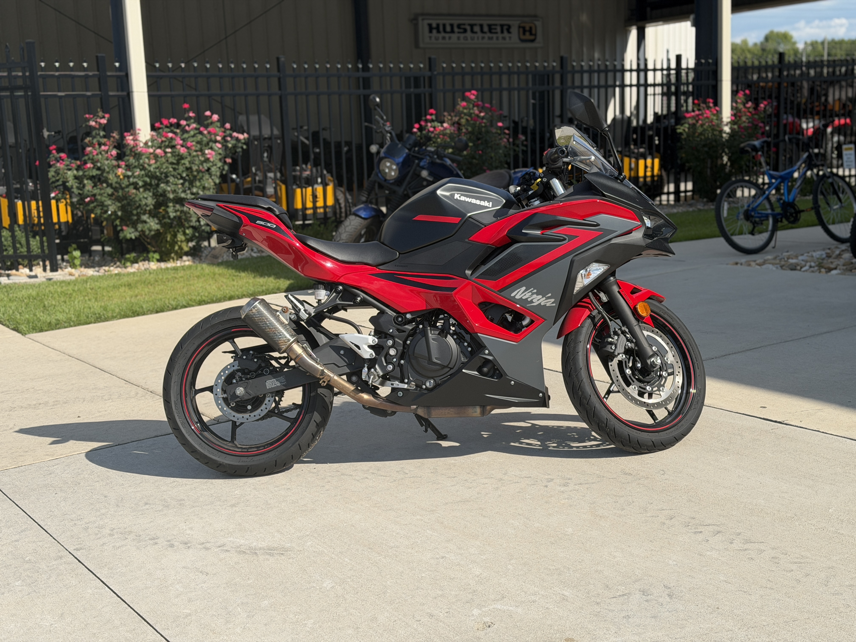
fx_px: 1187
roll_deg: +3.0
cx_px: 428
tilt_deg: -9.3
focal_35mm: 48
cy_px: 321
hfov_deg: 39.7
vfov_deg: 30.3
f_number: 1.78
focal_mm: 6.76
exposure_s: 1/4587
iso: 64
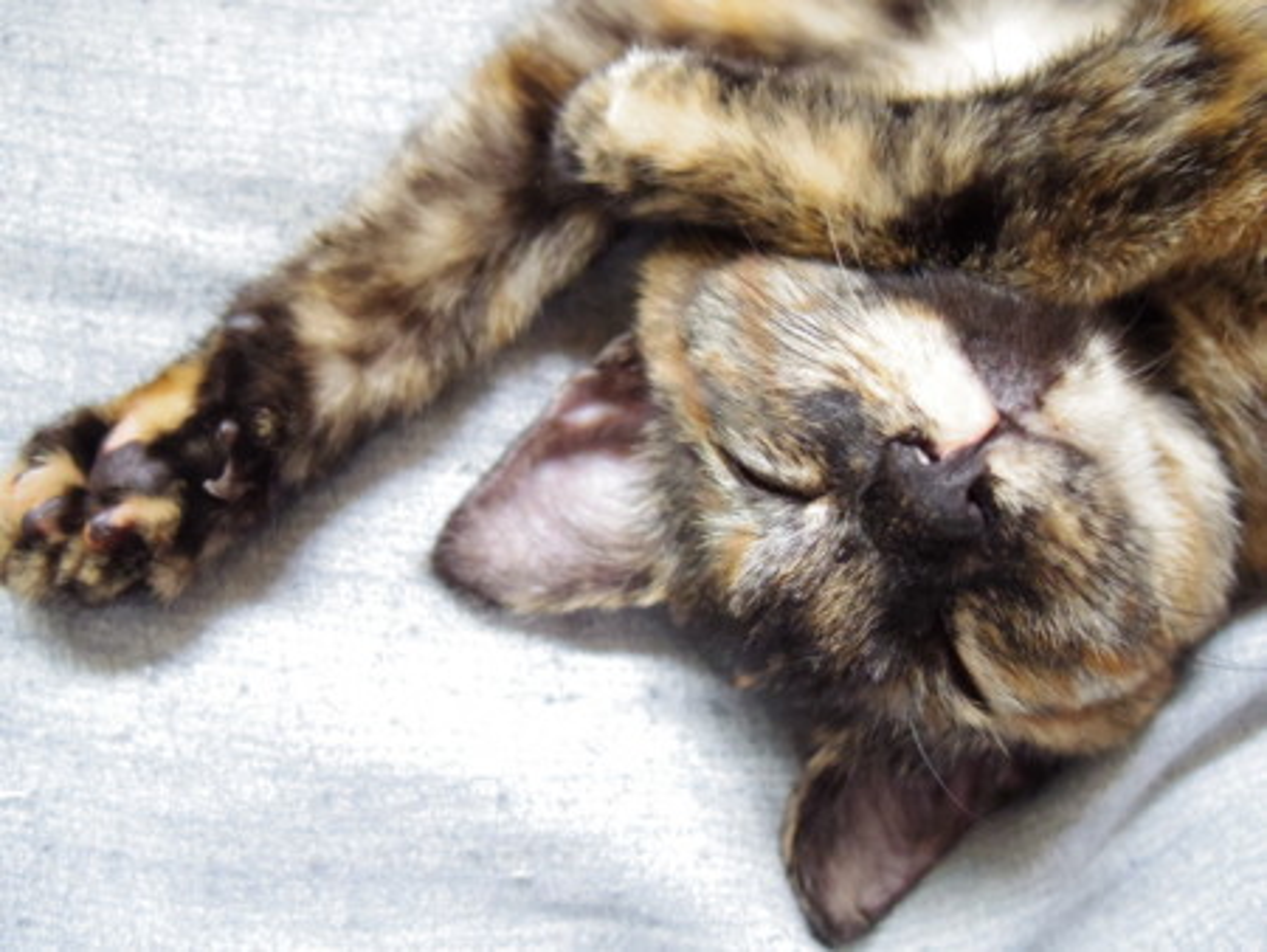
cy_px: 476
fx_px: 1428
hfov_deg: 47.8
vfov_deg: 36.9
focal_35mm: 39
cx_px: 634
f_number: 1.9
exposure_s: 1/60
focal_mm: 8.5
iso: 2500
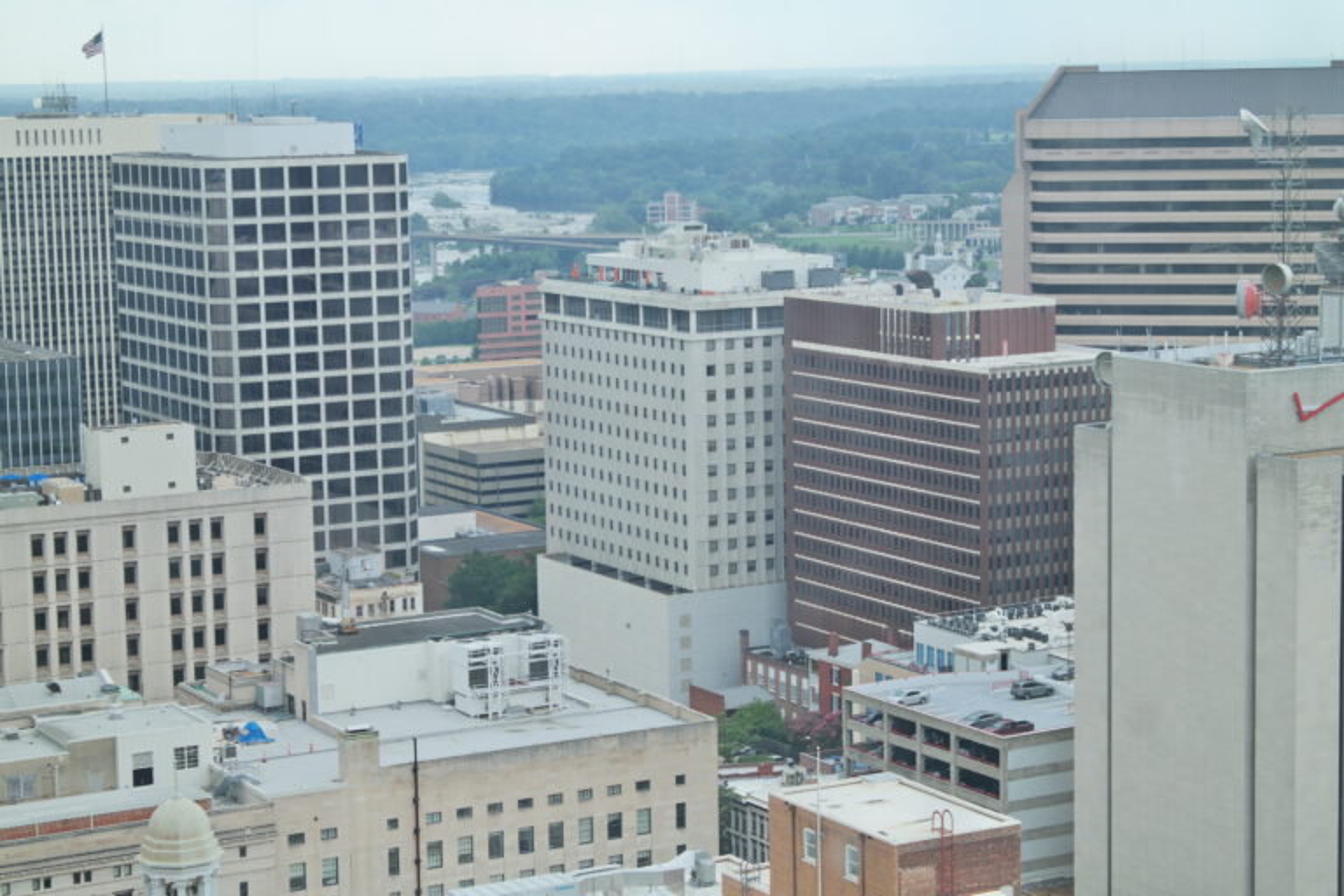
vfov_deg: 17.7
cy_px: 448
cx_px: 672
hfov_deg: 26.3
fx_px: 2874
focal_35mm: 77
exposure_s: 1/200
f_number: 5.6
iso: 100
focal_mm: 50
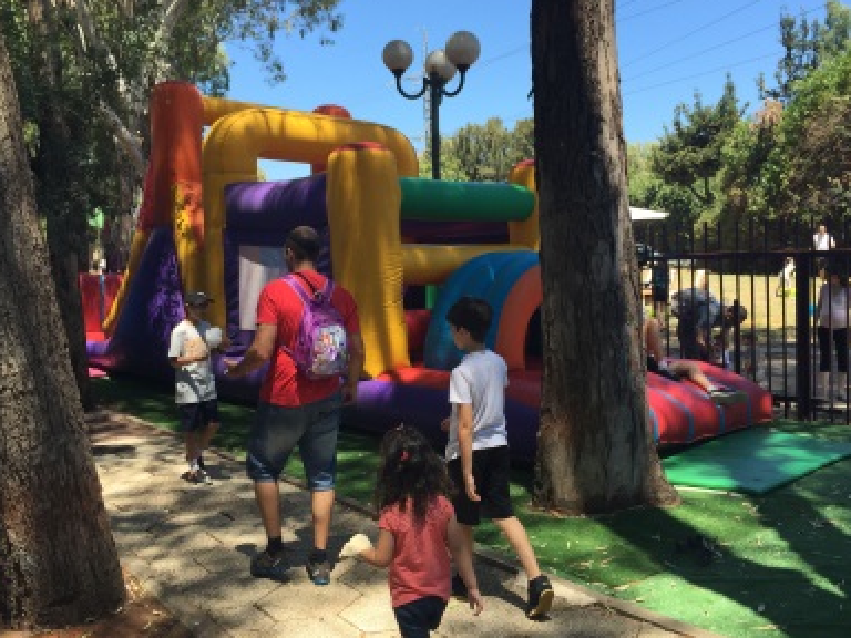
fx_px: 836
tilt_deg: -1.7
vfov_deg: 41.8
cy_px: 290
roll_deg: -1.3
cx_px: 439
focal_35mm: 34
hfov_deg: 53.9
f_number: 2.2
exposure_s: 1/842
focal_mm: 4.15
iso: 32
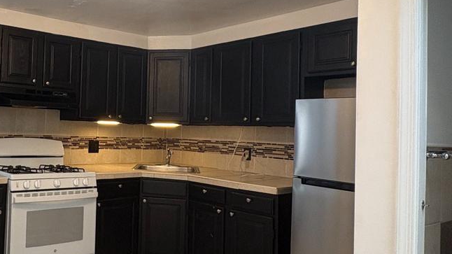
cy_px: 122
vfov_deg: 34.6
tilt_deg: +1.6
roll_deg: -1.6
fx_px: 407
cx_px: 83
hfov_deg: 53.7
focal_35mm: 34
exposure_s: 1/60
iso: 160
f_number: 2.2
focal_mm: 2.22
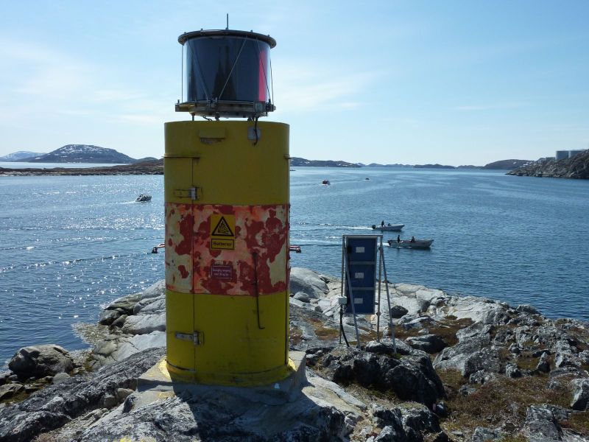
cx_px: 294
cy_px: 221
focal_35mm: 30
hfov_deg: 60.0
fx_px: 510
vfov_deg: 46.8
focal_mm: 5
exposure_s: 1/640
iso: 125
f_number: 5.6
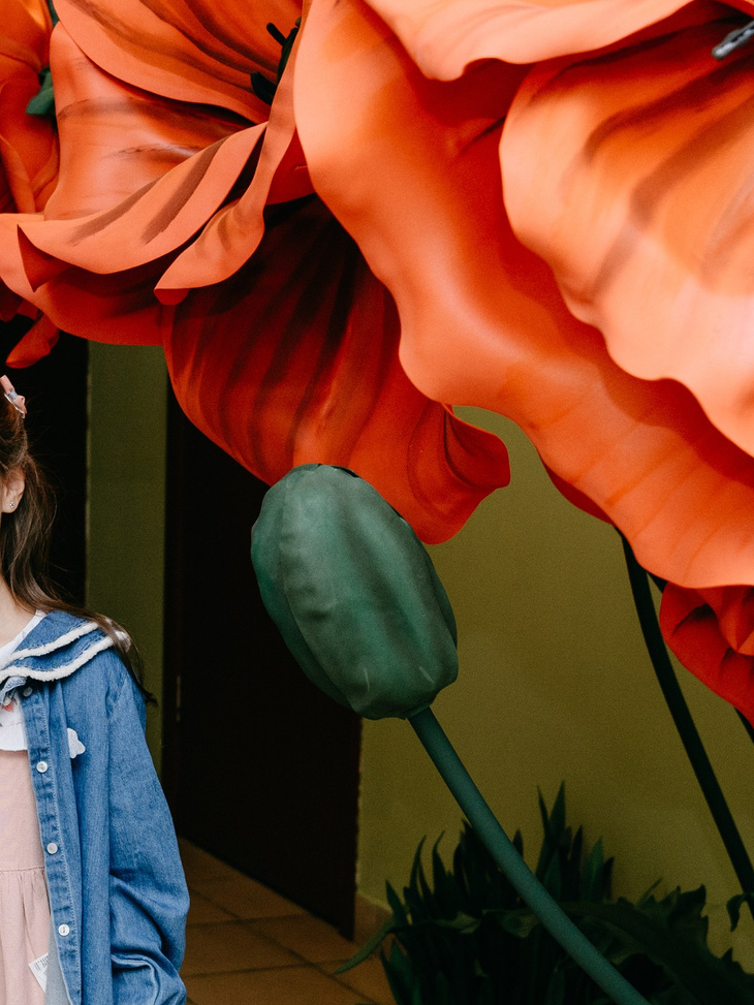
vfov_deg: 22.8
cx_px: 96
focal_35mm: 86
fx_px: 2497
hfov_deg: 17.0
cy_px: 480
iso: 320
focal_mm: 34
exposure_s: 1/160
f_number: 4
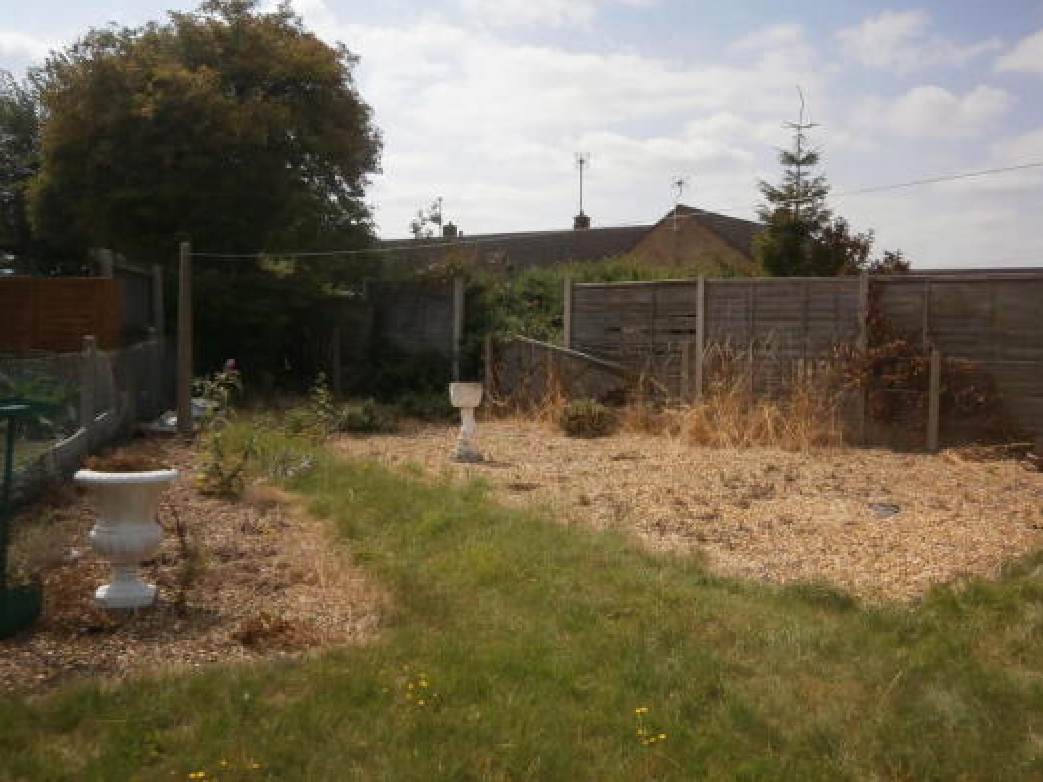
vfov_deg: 48.1
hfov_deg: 61.6
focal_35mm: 29
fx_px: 874
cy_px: 348
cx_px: 547
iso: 80
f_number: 2.8
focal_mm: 4.7
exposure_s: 1/2000
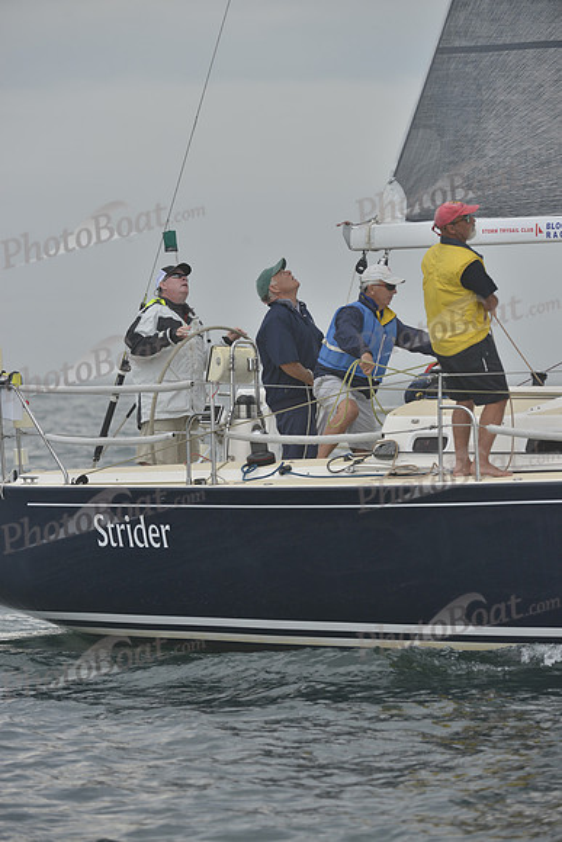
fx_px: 5148
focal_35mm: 220
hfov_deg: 6.2
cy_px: 421
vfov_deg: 9.4
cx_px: 281
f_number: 6.3
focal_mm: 220
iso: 280
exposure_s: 1/800
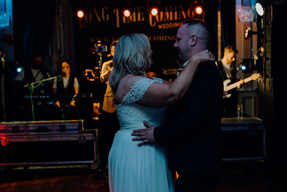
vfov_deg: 19.5
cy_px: 96
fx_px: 558
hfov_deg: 28.8
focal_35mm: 70
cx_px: 144
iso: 2500
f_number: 3.5
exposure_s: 1/160
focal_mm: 70
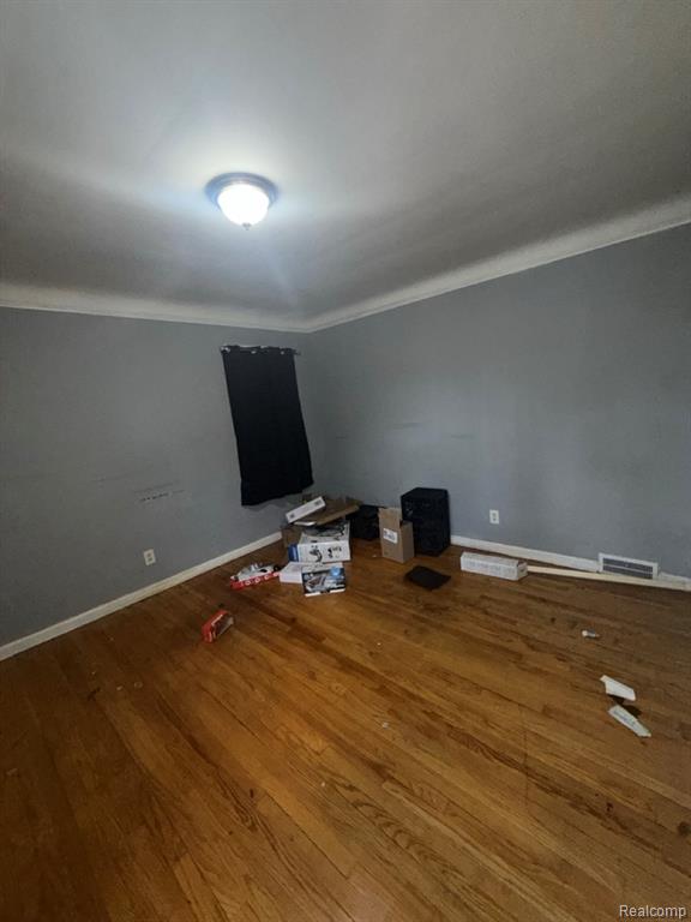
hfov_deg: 85.7
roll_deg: +5.5
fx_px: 373
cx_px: 346
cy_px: 461
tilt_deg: -8.1
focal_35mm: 14
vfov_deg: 102.1
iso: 160
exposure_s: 1/60
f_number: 2.2
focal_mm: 2.22
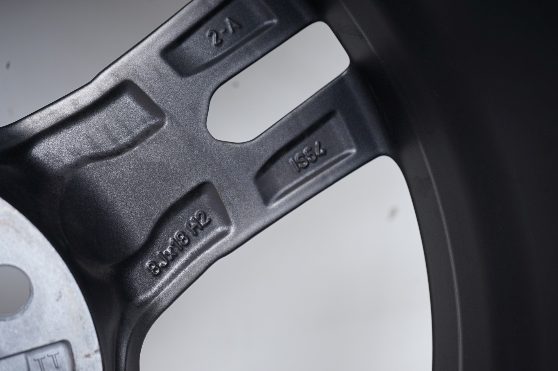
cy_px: 186
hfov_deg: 32.4
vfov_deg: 21.9
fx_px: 960
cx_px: 279
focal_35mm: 62
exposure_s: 1/125
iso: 250
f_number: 7.1
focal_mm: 62
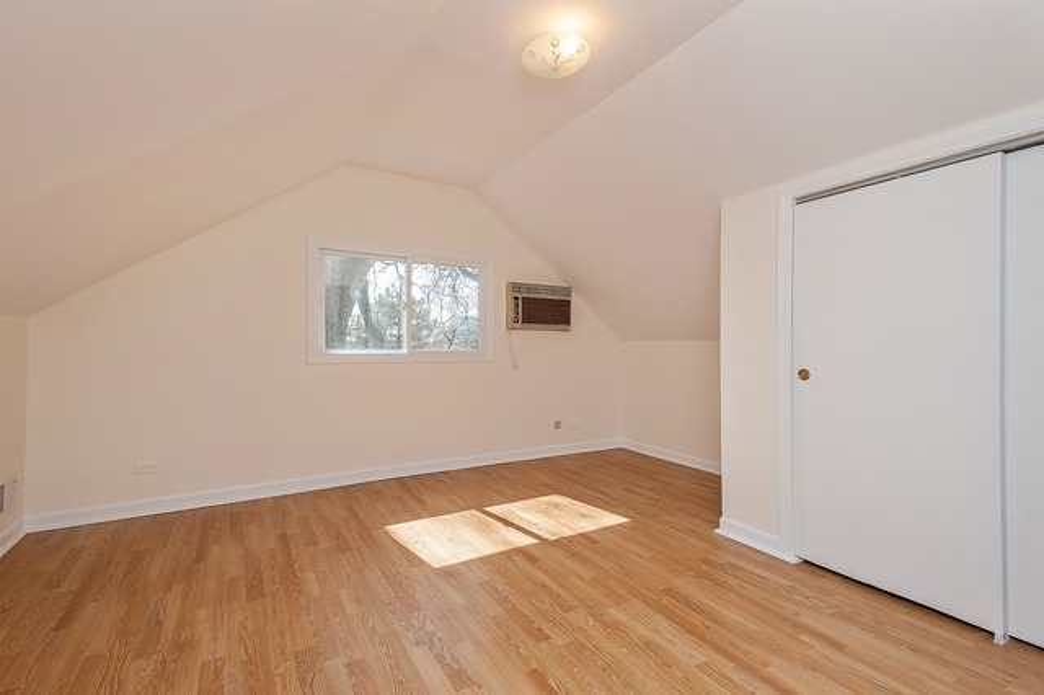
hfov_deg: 93.3
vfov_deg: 70.4
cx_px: 522
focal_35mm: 17
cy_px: 348
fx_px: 493
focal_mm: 17
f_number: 8
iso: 200
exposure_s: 1/60
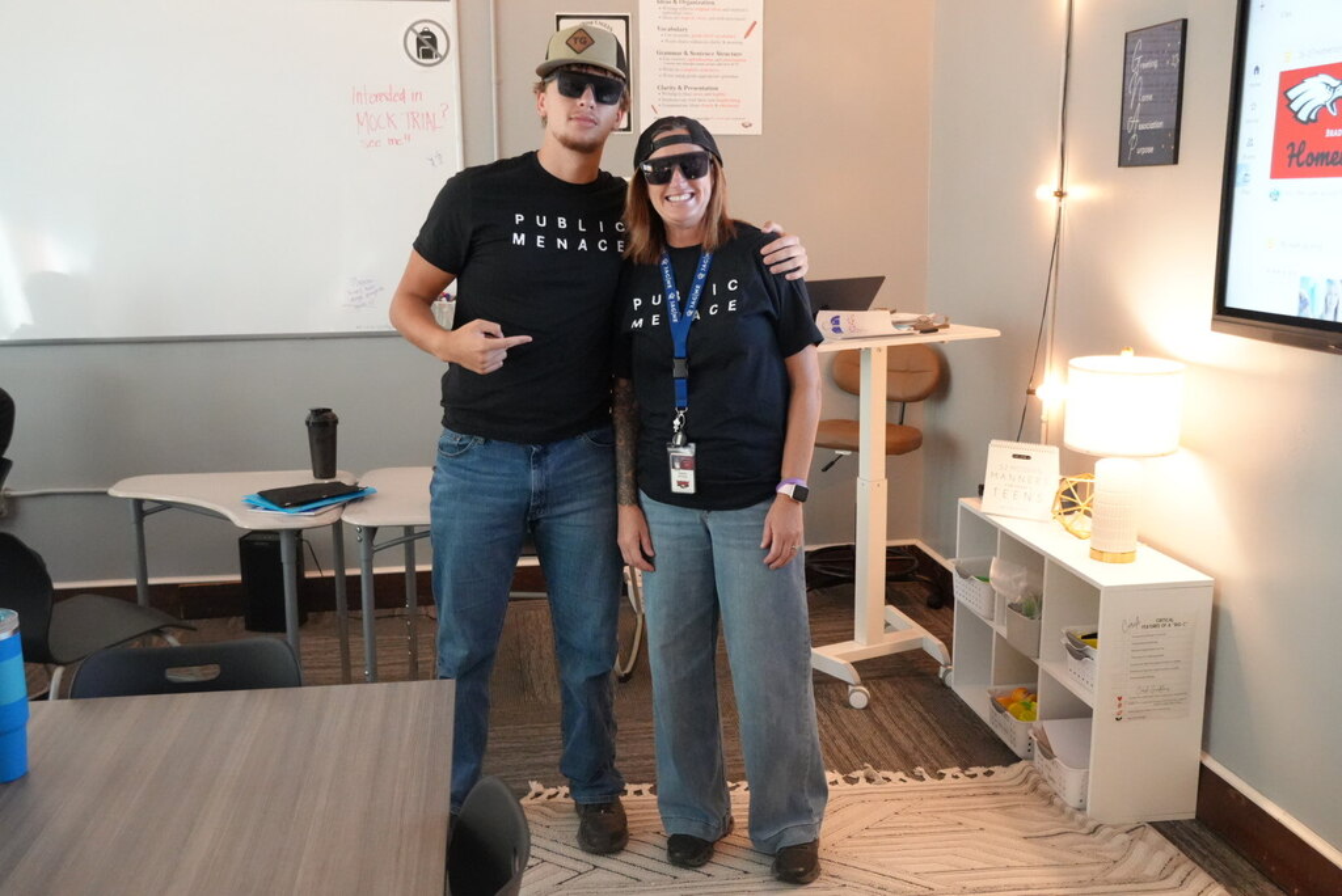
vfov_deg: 38.4
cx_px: 671
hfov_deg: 55.1
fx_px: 1287
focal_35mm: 34
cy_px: 448
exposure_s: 1/100
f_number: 4
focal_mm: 23
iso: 6400
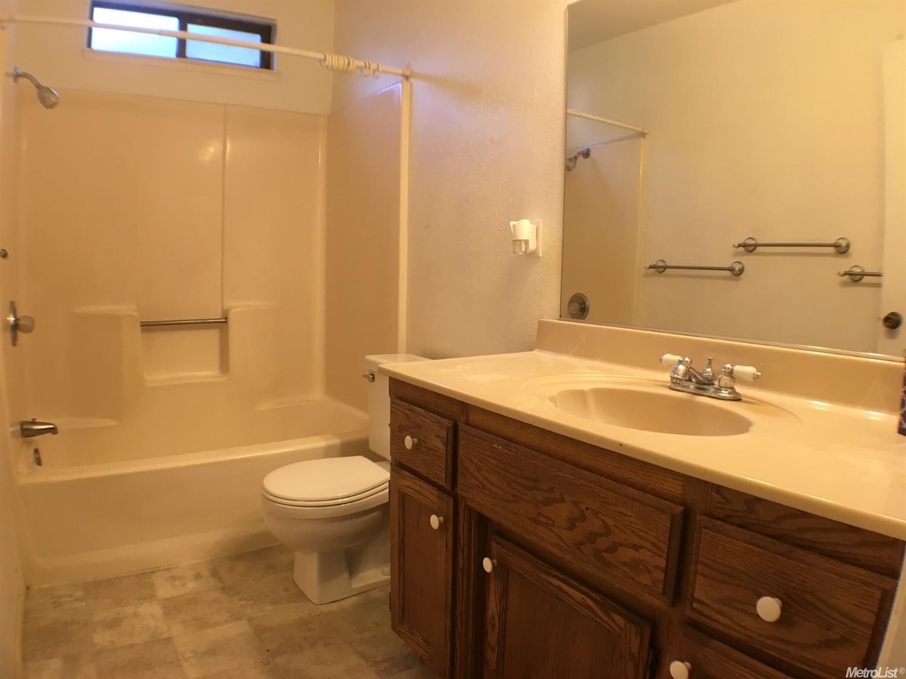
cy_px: 340
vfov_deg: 48.2
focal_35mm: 29
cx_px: 453
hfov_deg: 61.7
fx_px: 759
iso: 64
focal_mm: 4.15
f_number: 2.2
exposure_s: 1/30
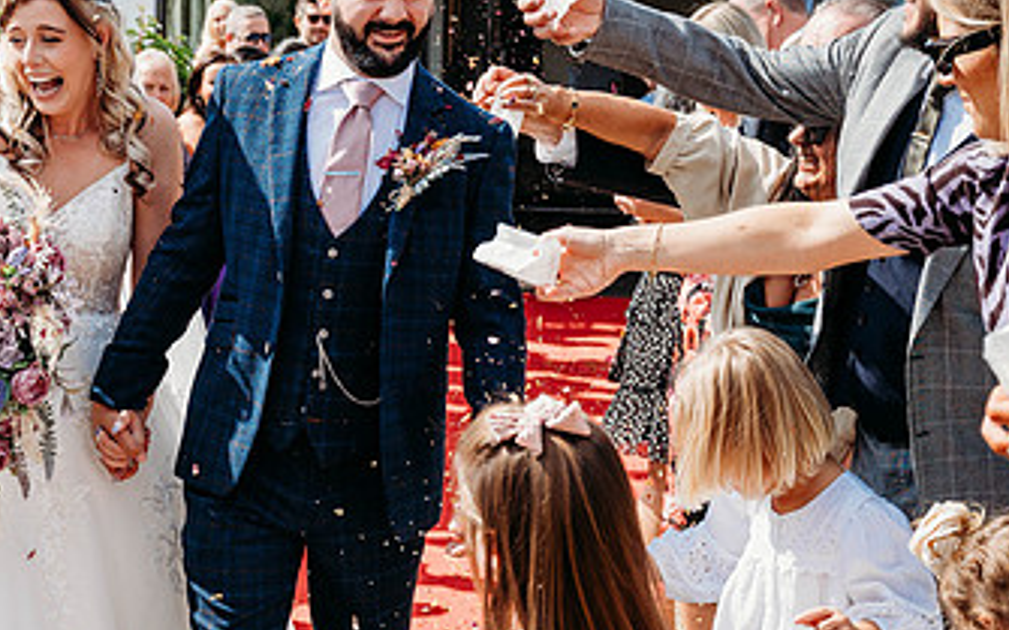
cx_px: 169
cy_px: 238
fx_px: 2281
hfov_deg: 24.5
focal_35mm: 83
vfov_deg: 15.7
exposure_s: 1/800
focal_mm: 47
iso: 280
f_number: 5
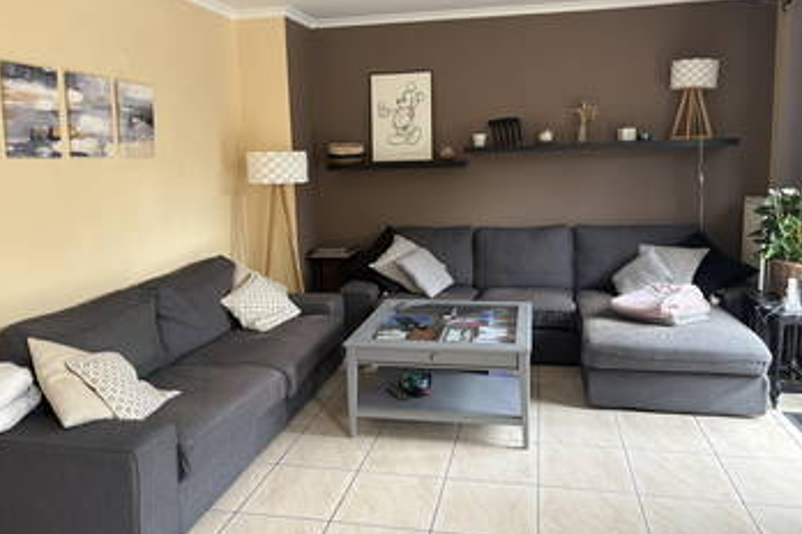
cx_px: 406
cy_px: 230
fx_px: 624
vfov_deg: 46.3
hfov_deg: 65.5
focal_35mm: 28
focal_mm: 5.96
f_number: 1.6
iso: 125
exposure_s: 1/116
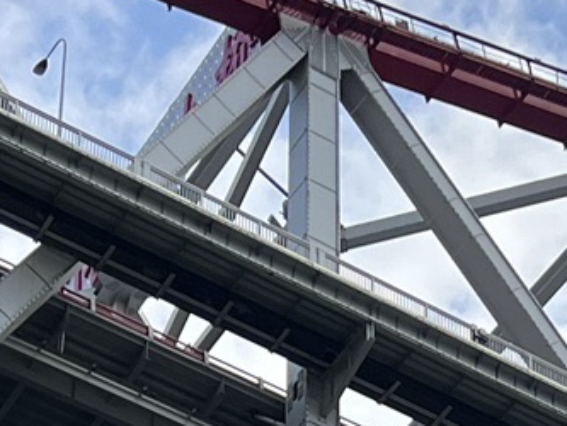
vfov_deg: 8.4
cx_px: 434
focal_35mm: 156
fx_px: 2556
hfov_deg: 12.6
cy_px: 1152
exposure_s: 1/2008
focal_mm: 5.7
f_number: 1.5
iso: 50
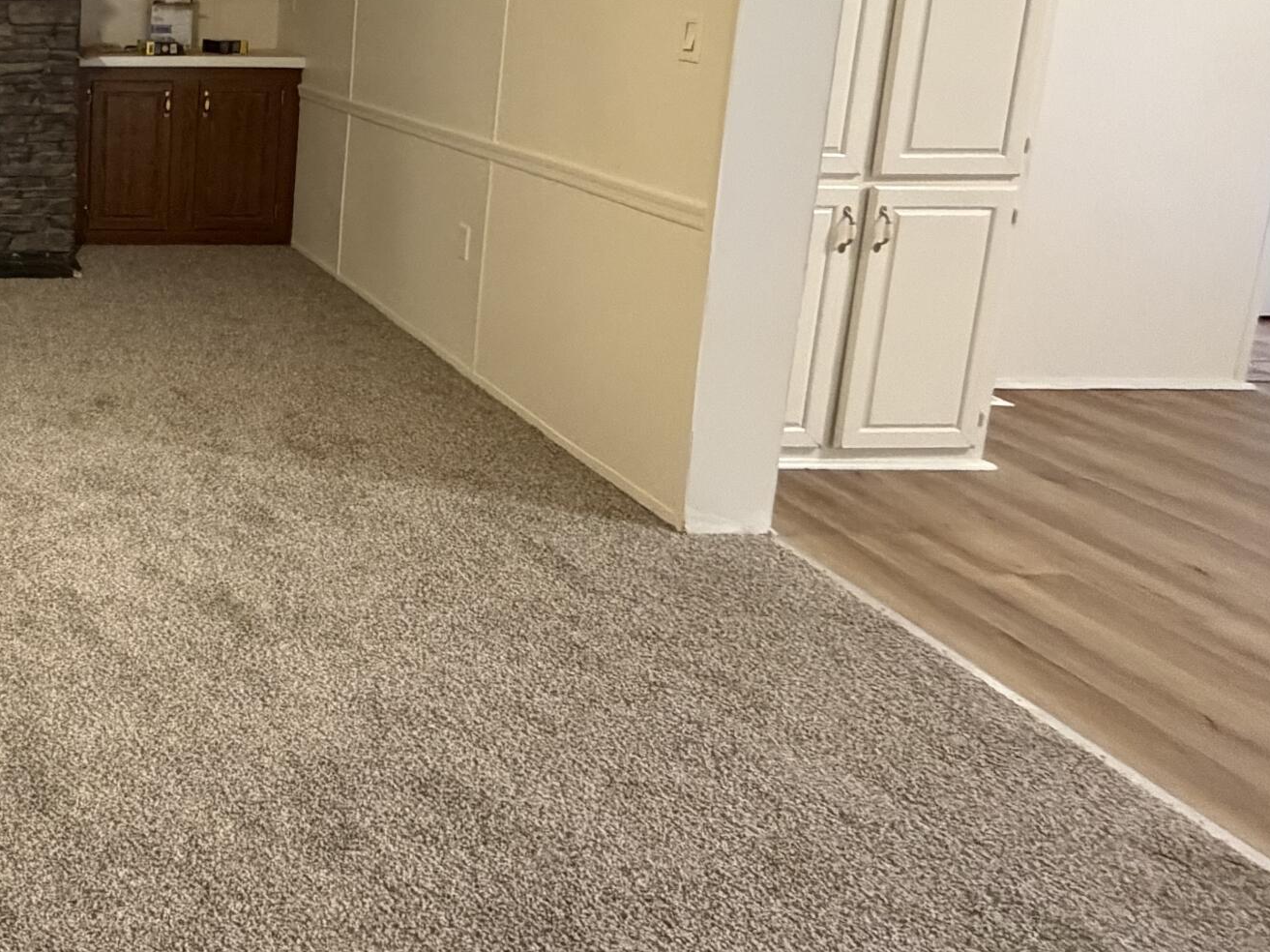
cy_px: 153
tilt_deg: -9.1
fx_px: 1174
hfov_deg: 45.8
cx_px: -53
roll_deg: -0.3
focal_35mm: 32
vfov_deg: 41.7
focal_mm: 2.22
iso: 800
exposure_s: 1/60
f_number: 2.2
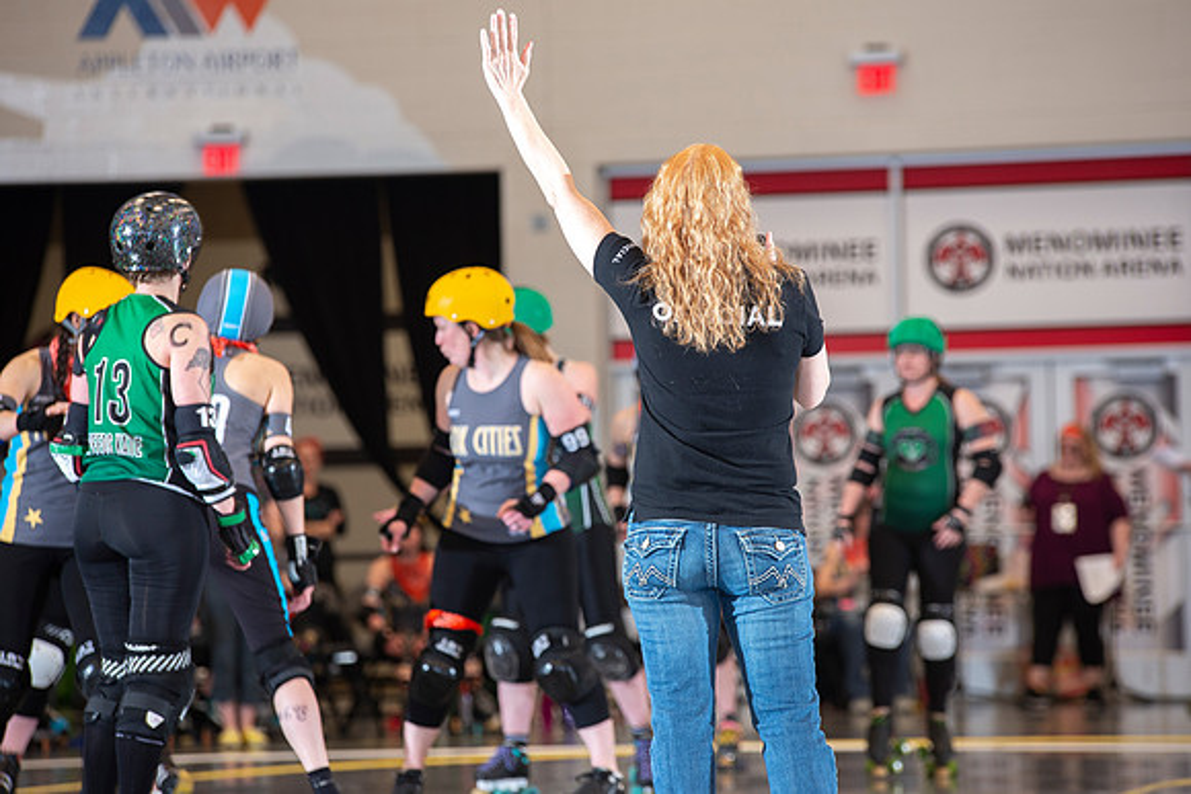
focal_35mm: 200
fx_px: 6618
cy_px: 397
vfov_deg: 6.9
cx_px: 596
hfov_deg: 10.3
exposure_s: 1/160
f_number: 5
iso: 640
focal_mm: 200
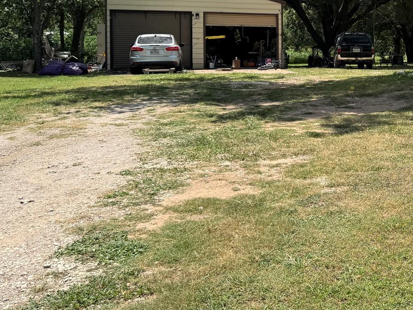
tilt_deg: -2.2
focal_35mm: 52
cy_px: 70
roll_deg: +0.4
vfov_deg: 27.6
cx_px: 431
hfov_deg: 33.1
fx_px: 620
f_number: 1.78
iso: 80
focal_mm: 6.76
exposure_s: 1/3096
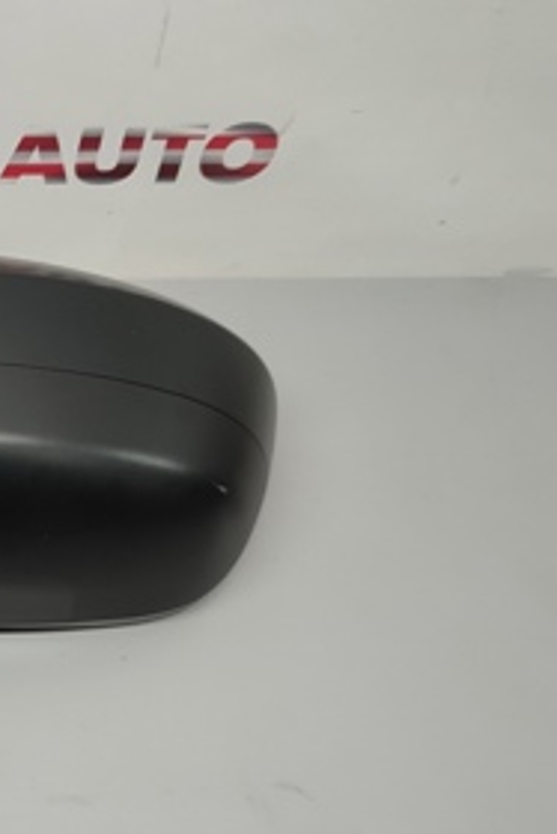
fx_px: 1321
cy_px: 667
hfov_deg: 20.9
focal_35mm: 57
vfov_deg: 34.0
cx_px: -226
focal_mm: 5.89
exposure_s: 1/33
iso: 262
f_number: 1.89
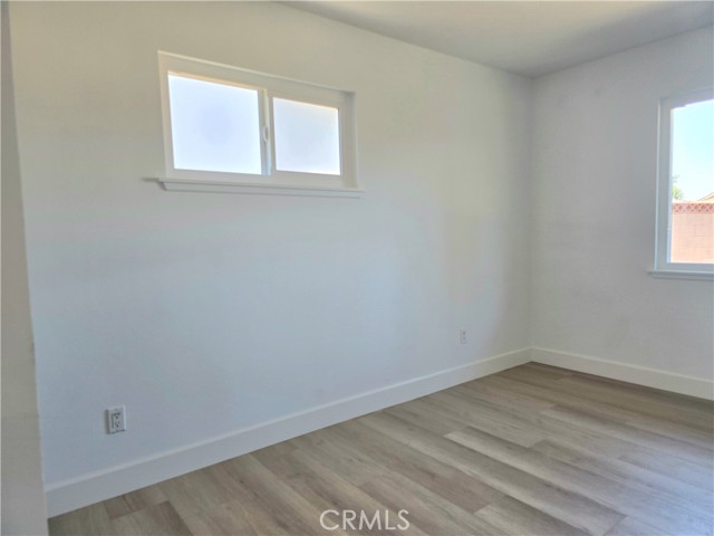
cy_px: 268
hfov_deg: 73.9
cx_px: 357
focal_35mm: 23
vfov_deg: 58.9
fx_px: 474
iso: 50
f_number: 1.7
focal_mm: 6.3
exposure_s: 1/120
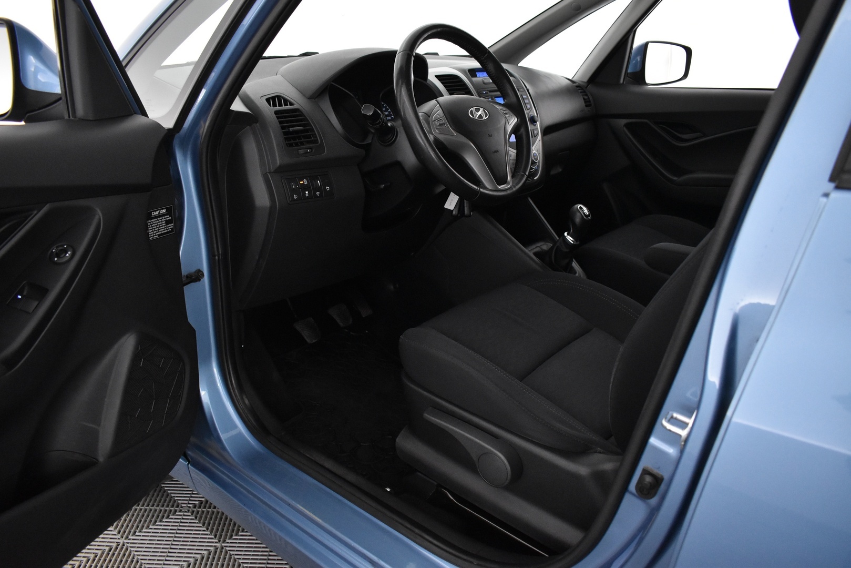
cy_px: 284
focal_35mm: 27
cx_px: 426
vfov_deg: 47.9
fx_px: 638
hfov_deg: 67.4
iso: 3200
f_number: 4
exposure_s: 1/60
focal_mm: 18
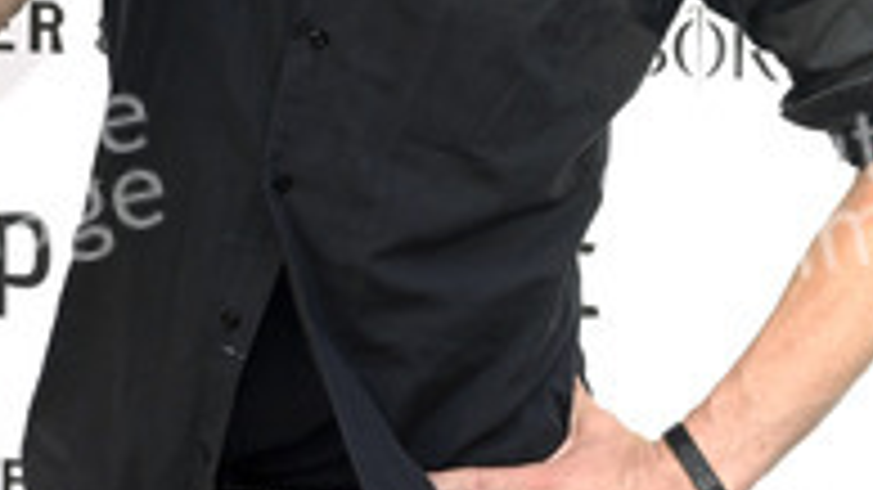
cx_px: 423
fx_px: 2893
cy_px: -22
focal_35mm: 125
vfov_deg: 9.6
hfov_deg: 17.2
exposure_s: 1/160
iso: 400
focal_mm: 58
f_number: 6.3
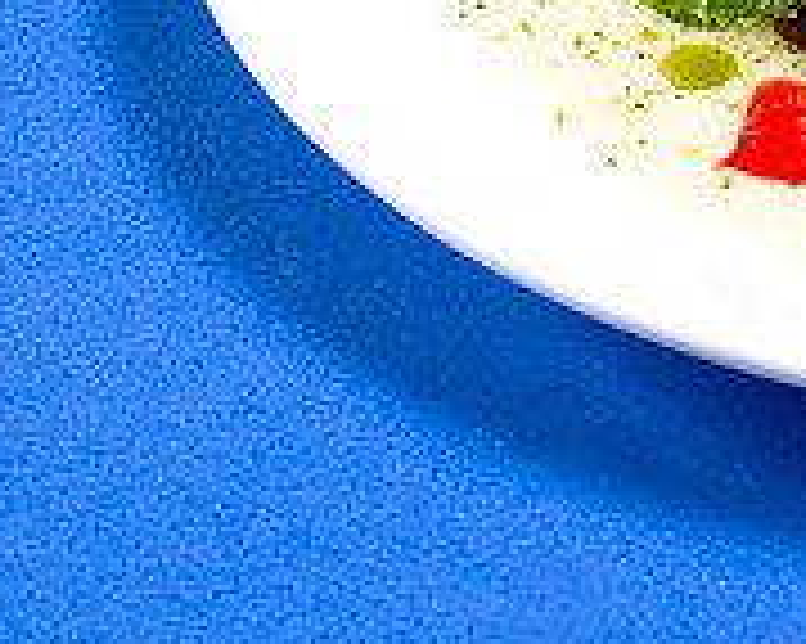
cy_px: -200
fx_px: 4482
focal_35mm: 188
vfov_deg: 8.1
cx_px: 1233
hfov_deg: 9.9
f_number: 9
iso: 200
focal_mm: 50
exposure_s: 1/200
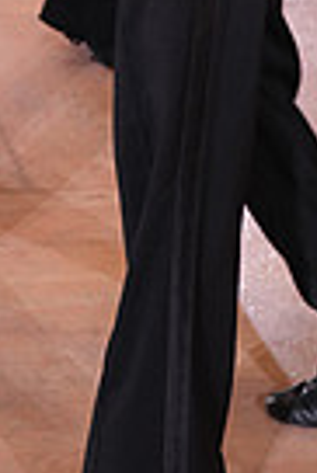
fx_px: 2081
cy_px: -292
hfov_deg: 8.6
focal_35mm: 158
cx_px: -92
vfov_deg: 12.2
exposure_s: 1/320
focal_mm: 37
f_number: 4
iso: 1600
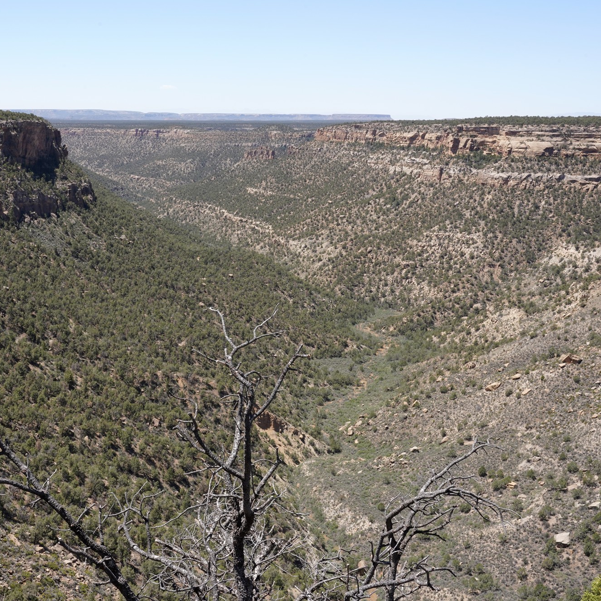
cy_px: 300
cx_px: 243
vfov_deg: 36.8
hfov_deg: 36.7
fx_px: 904
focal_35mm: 46
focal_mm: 36
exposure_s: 1/100
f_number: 20
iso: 250
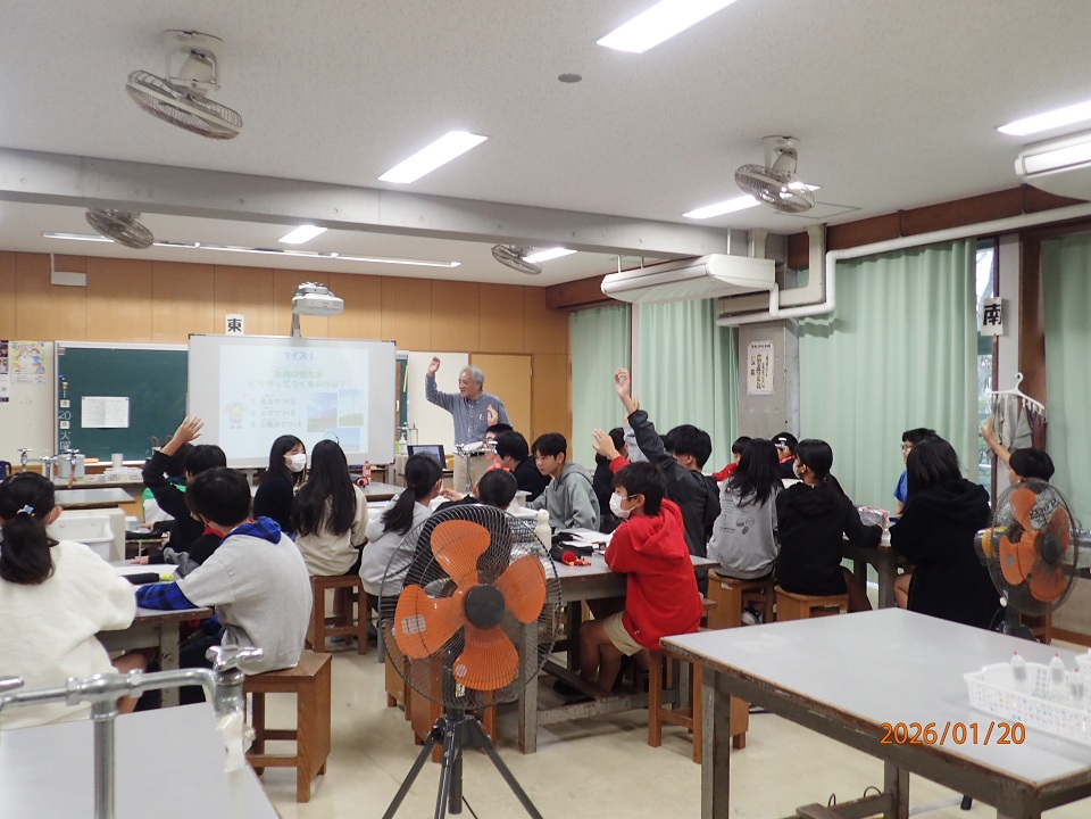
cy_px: 410
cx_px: 546
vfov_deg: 46.8
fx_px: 946
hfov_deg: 60.0
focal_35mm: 30
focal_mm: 5.5
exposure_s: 1/60
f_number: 2.3
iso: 160
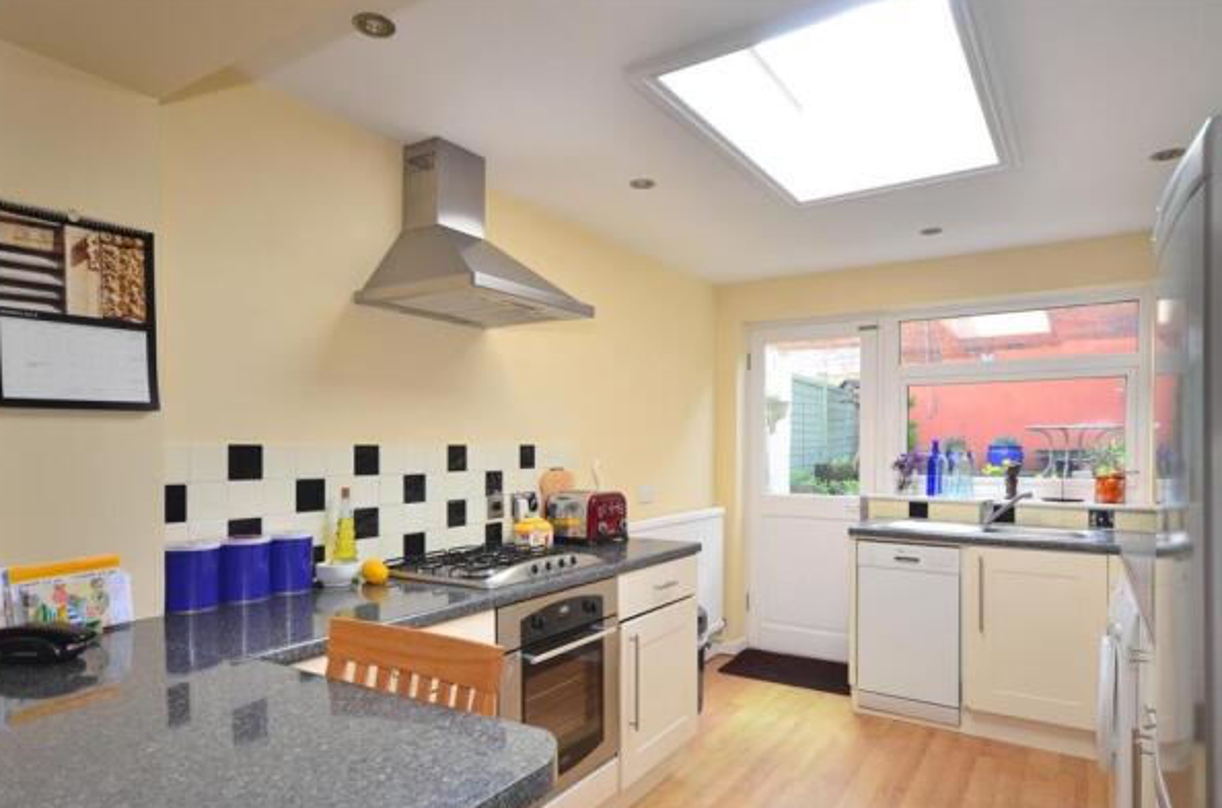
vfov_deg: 57.9
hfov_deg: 79.9
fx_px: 730
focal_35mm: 22
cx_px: 597
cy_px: 438
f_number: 6.3
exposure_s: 1/125
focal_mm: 13
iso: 640
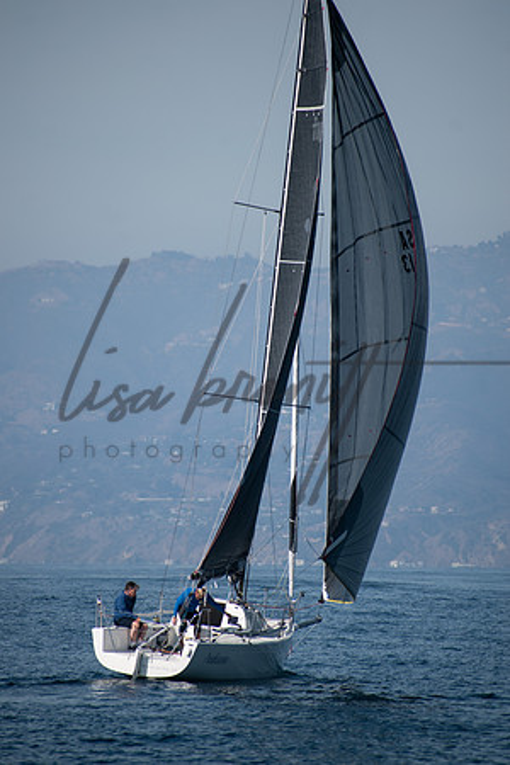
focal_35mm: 450
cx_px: 255
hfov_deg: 3.1
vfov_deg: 4.6
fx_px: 9562
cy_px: 382
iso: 100
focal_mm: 300
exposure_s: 1/500
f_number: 6.3
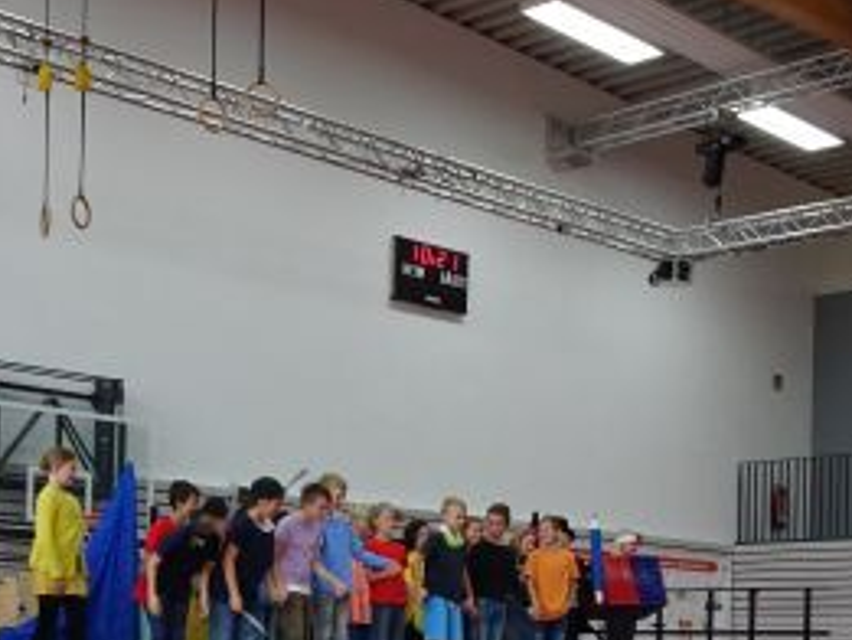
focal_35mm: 71
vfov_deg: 20.0
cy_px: 666
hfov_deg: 27.2
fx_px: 1748
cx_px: 561
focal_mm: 4.92
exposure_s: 1/30
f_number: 3.5
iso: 160
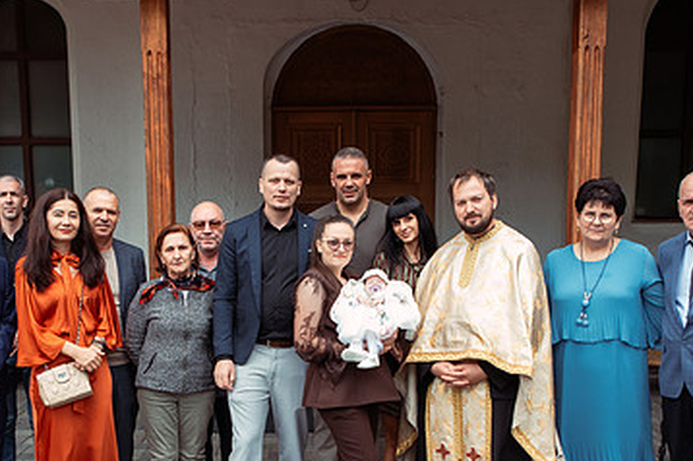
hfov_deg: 41.9
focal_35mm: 47
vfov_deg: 28.3
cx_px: 302
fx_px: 904
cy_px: 335
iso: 250
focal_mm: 29
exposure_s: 1/250
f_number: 3.5
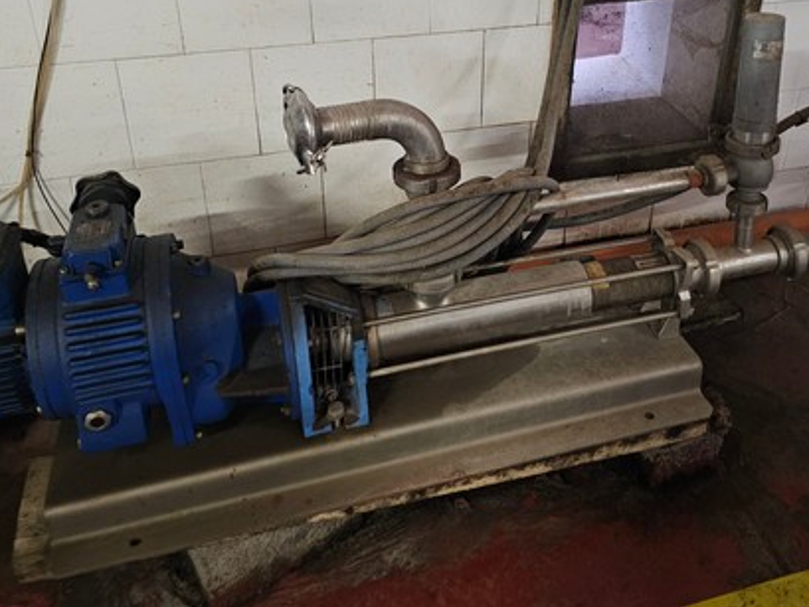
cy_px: 134
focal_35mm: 36
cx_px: 487
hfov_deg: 51.0
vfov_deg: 38.4
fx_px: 842
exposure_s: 1/25
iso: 800
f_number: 1.7
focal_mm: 6.3
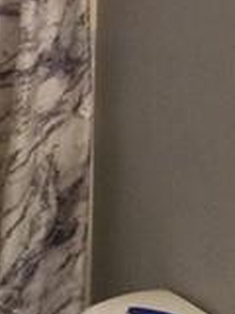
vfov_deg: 13.0
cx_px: 94
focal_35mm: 149
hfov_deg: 10.0
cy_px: -33
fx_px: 1349
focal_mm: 3.3
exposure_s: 1/30
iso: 125
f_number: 2.4
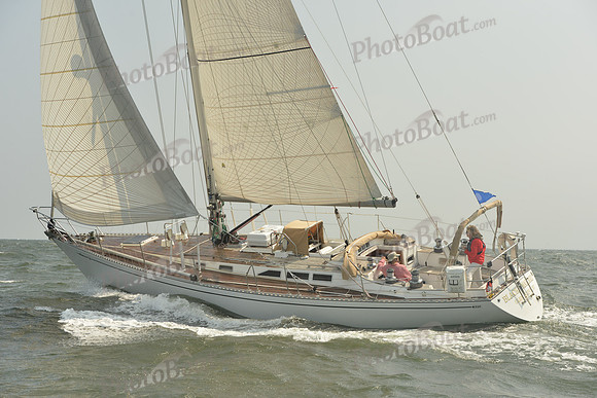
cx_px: 298
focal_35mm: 70
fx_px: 1161
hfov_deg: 28.8
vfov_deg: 19.5
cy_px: 199
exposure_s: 1/1250
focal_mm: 70
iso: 320
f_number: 9
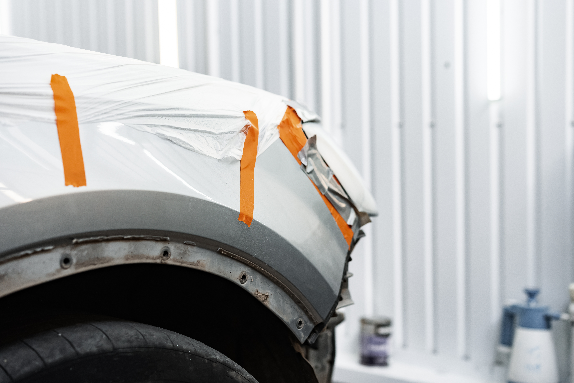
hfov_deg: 36.2
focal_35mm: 55
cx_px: 287
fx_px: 877
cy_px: 192
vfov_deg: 24.6
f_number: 3.5
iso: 320
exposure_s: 1/125
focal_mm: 55
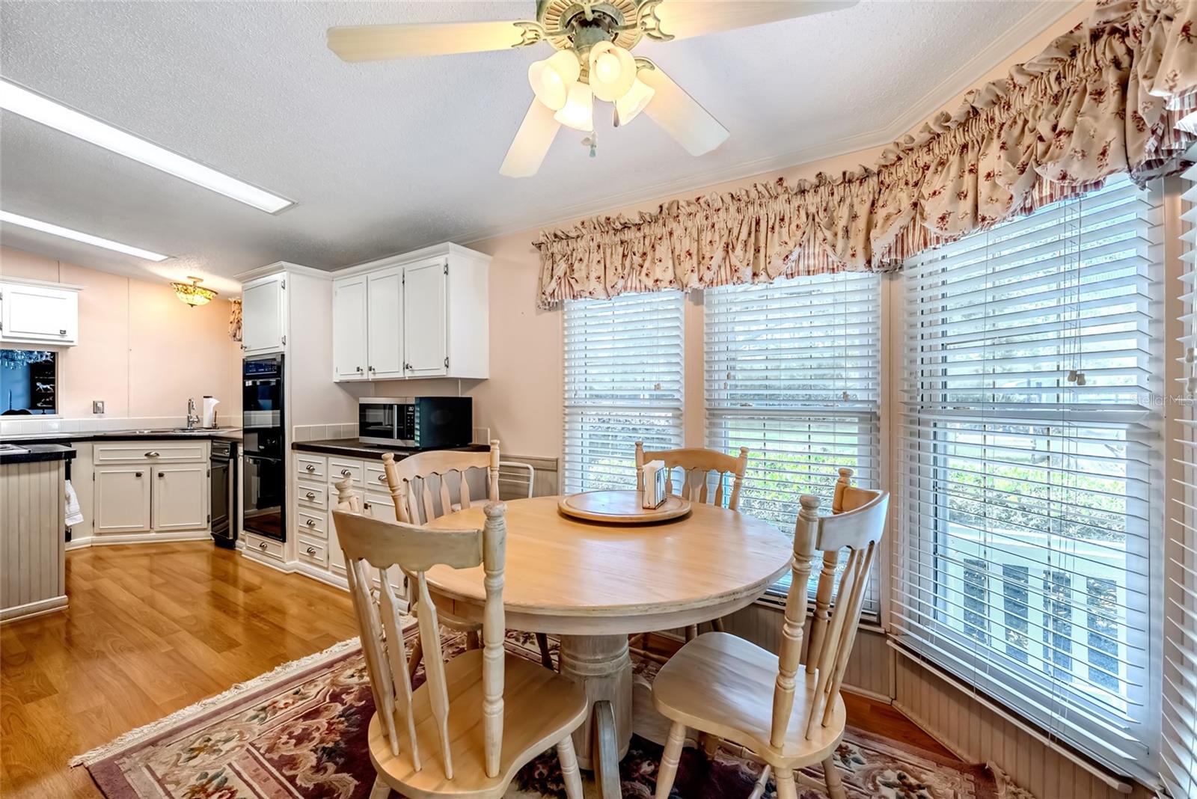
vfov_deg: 81.3
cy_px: 400
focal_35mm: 14
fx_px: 466
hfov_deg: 104.2
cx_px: 598
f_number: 4
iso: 1600
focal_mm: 14
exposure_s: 1/2000
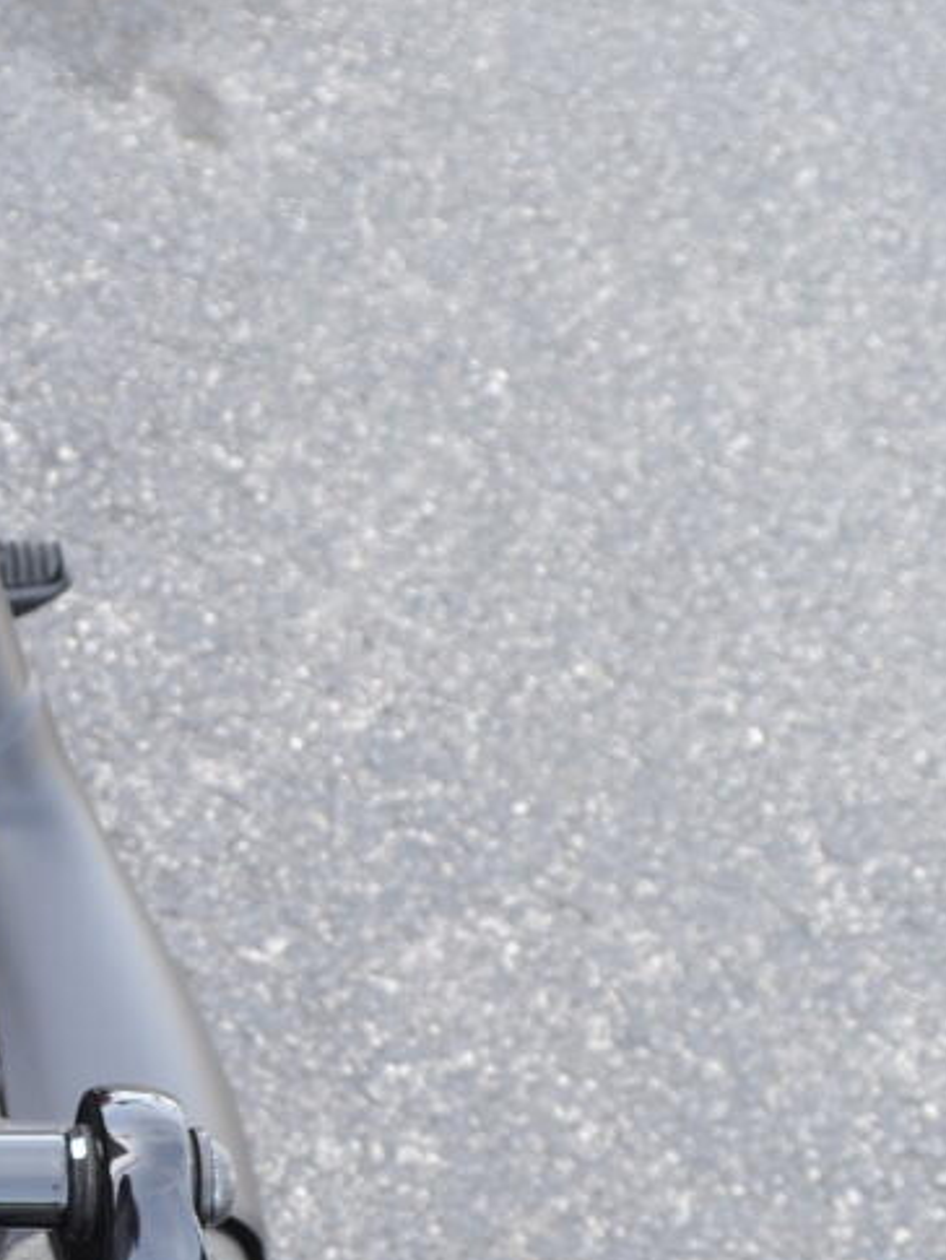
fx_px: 3897
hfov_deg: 12.7
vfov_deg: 18.2
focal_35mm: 107
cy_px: 1056
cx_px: -717
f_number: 5.6
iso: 250
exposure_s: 1/125
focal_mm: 18
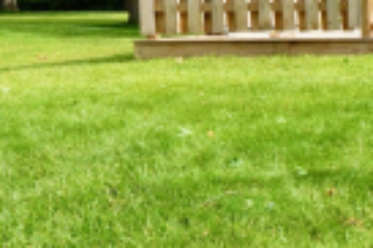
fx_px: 1076
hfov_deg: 15.0
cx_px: 795
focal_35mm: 104
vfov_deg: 13.0
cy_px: 27
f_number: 10
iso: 640
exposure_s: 1/400
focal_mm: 19
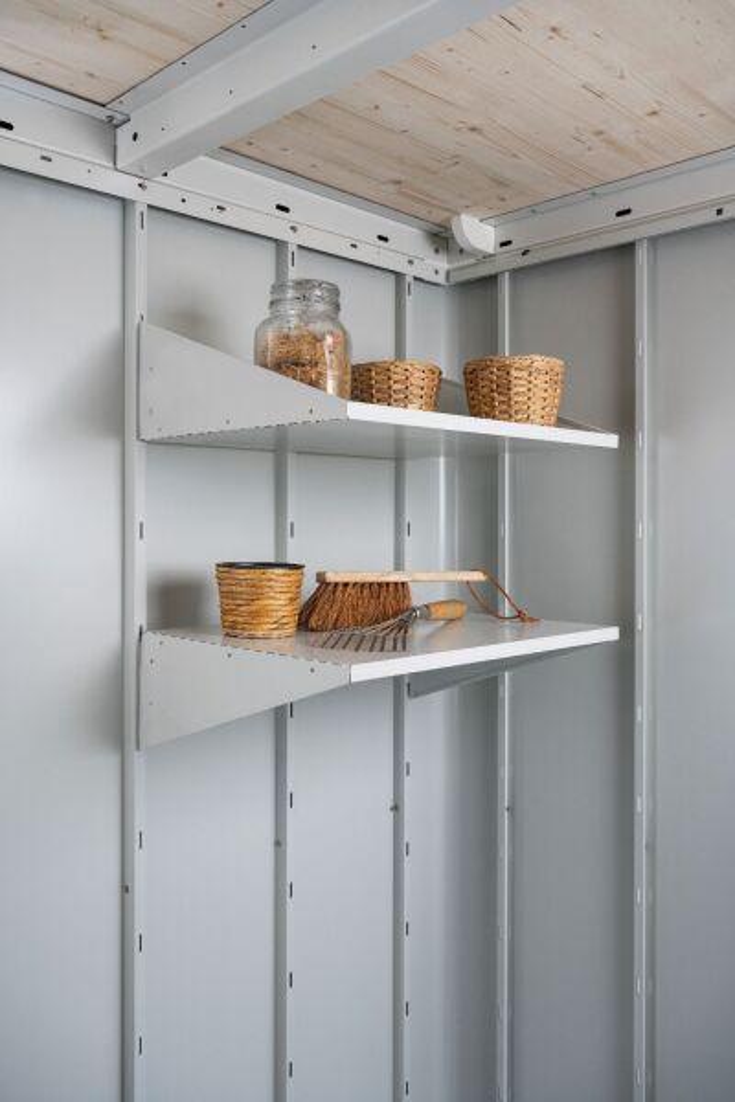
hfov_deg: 43.0
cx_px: 368
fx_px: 934
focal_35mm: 30
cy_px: 551
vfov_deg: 61.1
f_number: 6.3
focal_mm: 30.5
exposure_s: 1/160
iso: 64
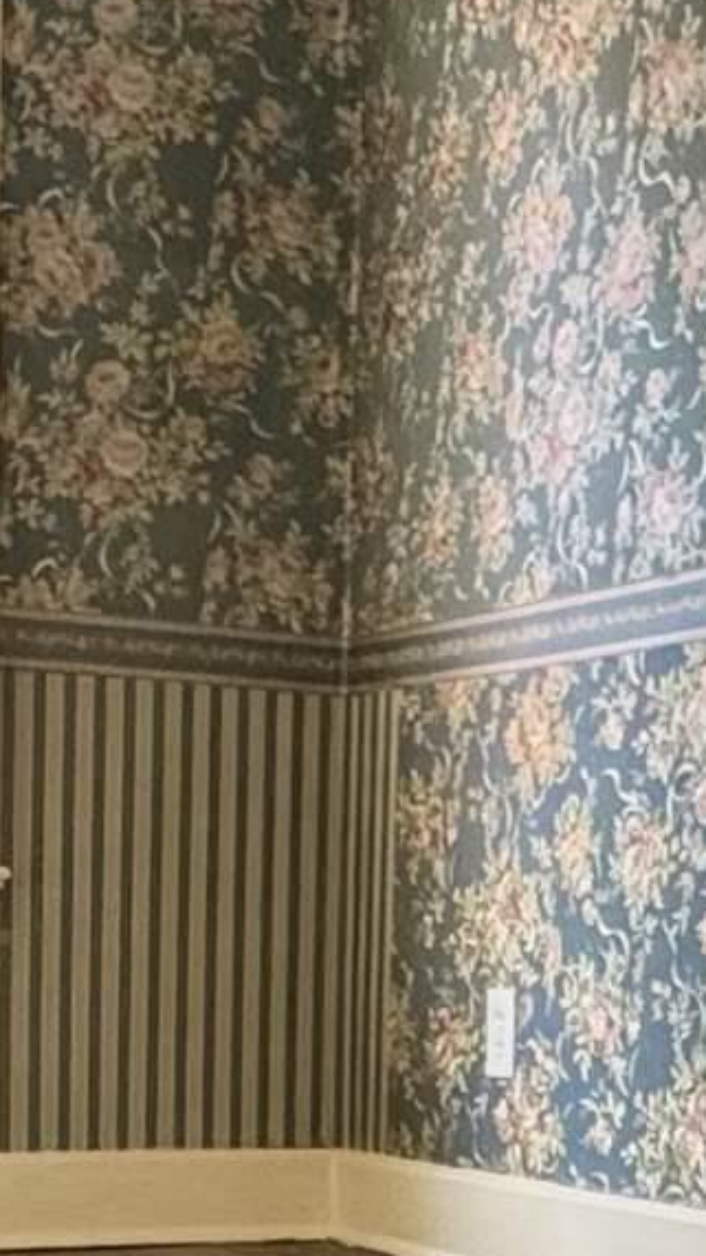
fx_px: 2730
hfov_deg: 14.4
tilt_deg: -3.6
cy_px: 1166
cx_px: 770
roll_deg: -0.8
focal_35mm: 82
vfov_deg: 25.0
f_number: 2.2
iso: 250
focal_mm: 2.22
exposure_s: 1/60
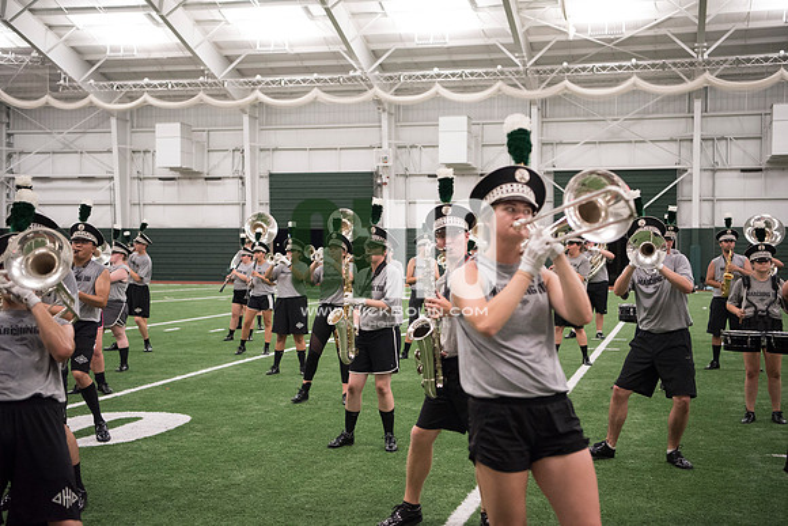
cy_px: 263
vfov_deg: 27.0
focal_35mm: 50
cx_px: 394
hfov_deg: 39.6
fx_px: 1095
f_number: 3.2
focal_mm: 50
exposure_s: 1/200
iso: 3200
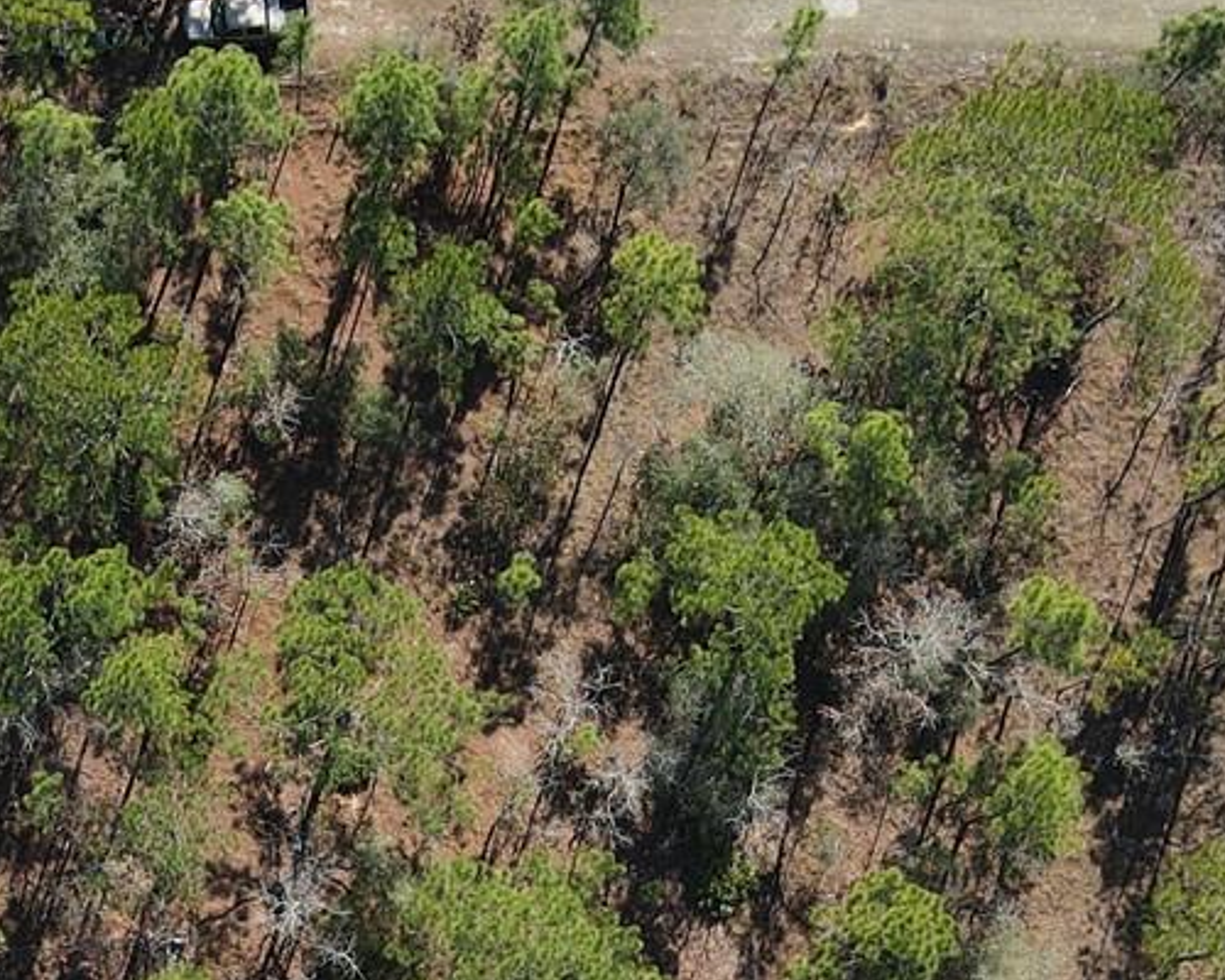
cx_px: 299
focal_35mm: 75
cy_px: 1049
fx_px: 2719
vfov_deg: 19.6
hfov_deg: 25.1
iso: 100
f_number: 2.8
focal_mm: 4.5
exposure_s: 1/350
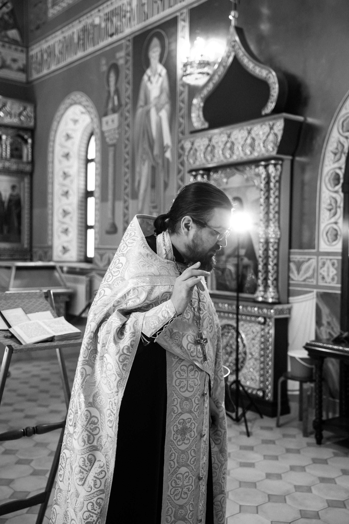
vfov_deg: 48.4
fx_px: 583
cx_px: 174
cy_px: 262
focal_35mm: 40
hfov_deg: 33.3
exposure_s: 1/125
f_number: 3.2
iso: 3200
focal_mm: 40.1
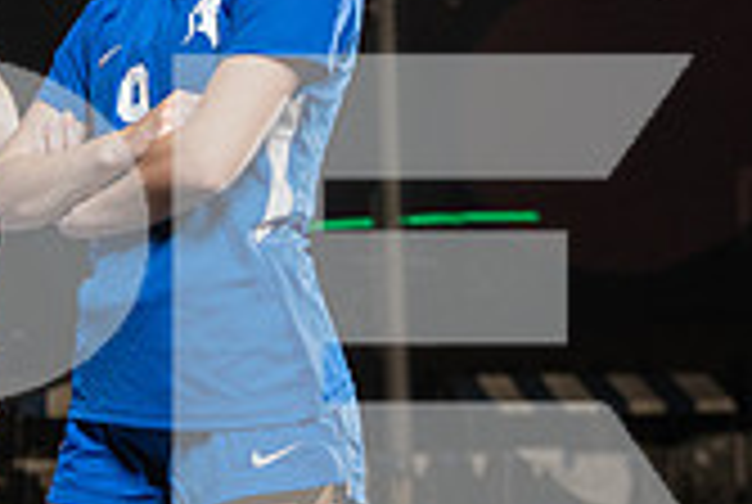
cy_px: 295
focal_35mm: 177
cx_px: -455
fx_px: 3704
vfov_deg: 7.8
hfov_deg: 11.0
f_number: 4
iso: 640
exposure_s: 1/125
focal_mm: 51
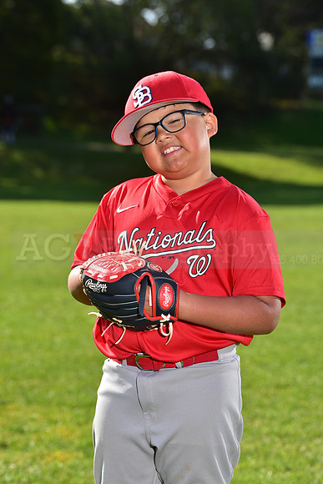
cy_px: 242
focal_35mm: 120
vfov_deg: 17.1
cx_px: 162
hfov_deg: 11.4
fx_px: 1614
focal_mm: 120
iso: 80
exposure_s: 1/250
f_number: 5.6
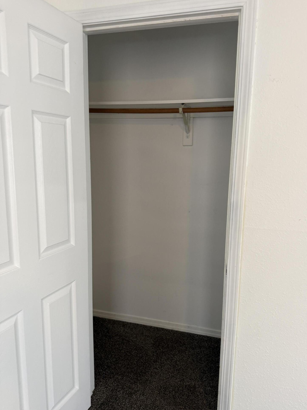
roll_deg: -3.2
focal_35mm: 25
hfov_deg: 54.9
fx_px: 296
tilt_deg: -6.5
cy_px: 209
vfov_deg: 69.4
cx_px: 159
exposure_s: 1/60
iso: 200
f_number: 1.78
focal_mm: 6.76
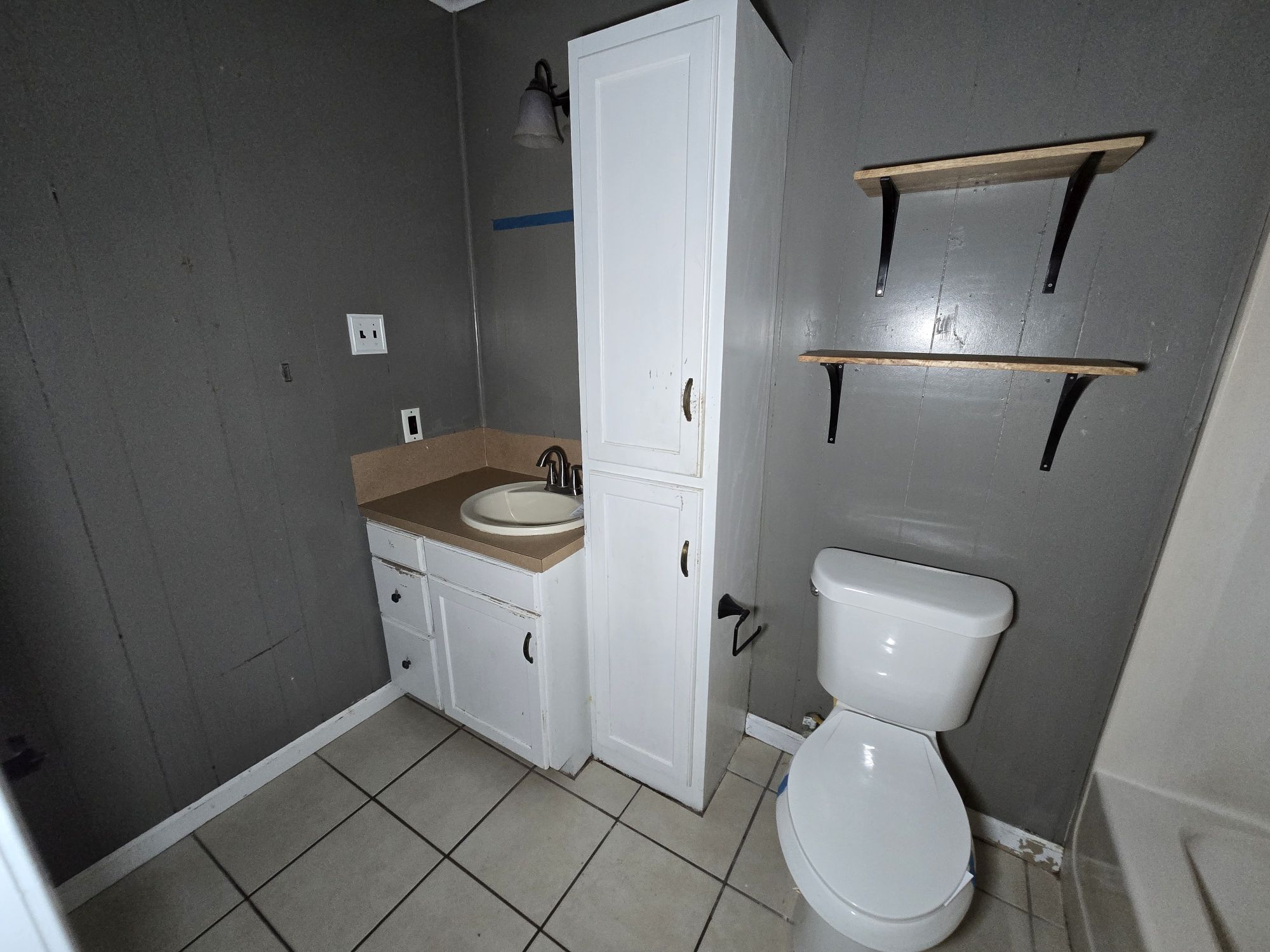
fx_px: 477
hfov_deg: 106.2
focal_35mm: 13
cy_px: 476
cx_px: 635
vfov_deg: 89.9
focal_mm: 2.2
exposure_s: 1/60
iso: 500
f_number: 2.2
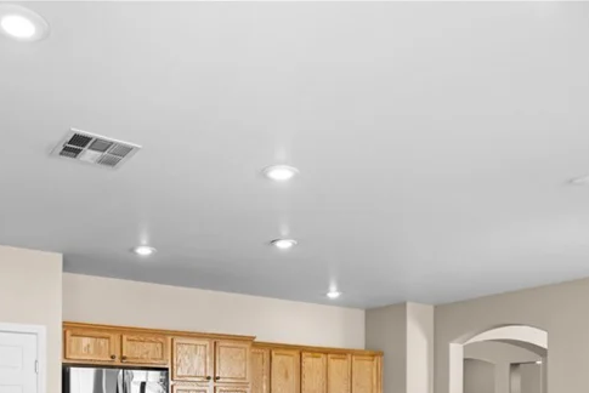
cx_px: 238
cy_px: 413
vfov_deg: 31.8
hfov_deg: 50.4
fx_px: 622
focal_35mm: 38
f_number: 8
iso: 400
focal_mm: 18
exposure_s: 1/13
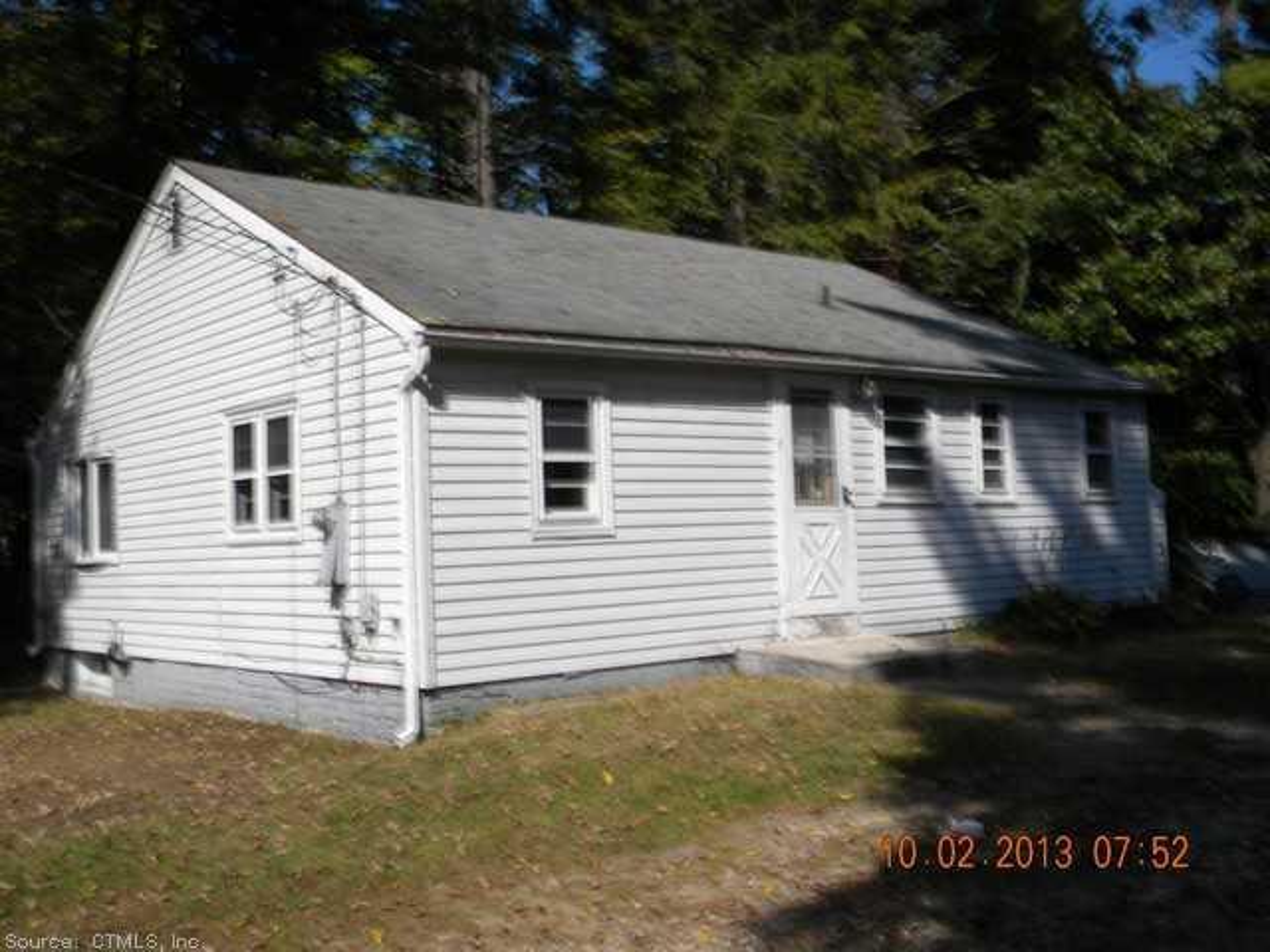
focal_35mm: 36
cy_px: 476
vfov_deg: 39.7
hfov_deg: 51.4
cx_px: 635
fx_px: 1321
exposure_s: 1/344
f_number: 7.4
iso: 80
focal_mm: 6.4
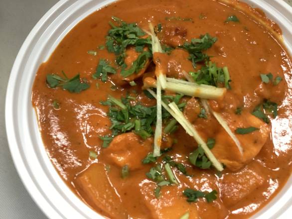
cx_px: 146
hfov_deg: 58.3
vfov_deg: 45.5
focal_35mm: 31
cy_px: 110
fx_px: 262
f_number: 2.4
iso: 160
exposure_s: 1/60
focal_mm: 3.3
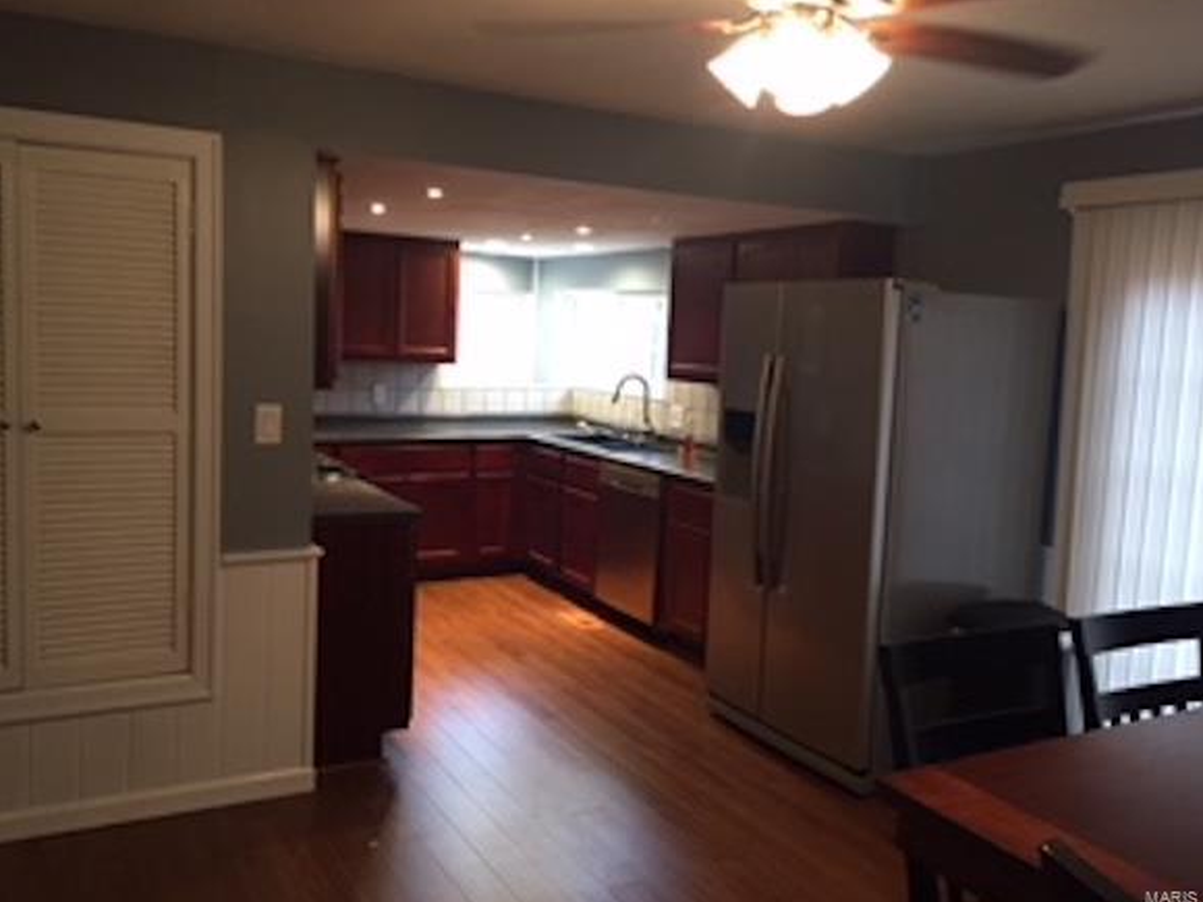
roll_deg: -3.0
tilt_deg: -7.1
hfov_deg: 60.0
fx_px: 1043
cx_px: 585
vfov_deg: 46.8
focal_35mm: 30
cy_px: 446
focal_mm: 4.15
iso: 160
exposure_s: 1/30
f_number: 2.2
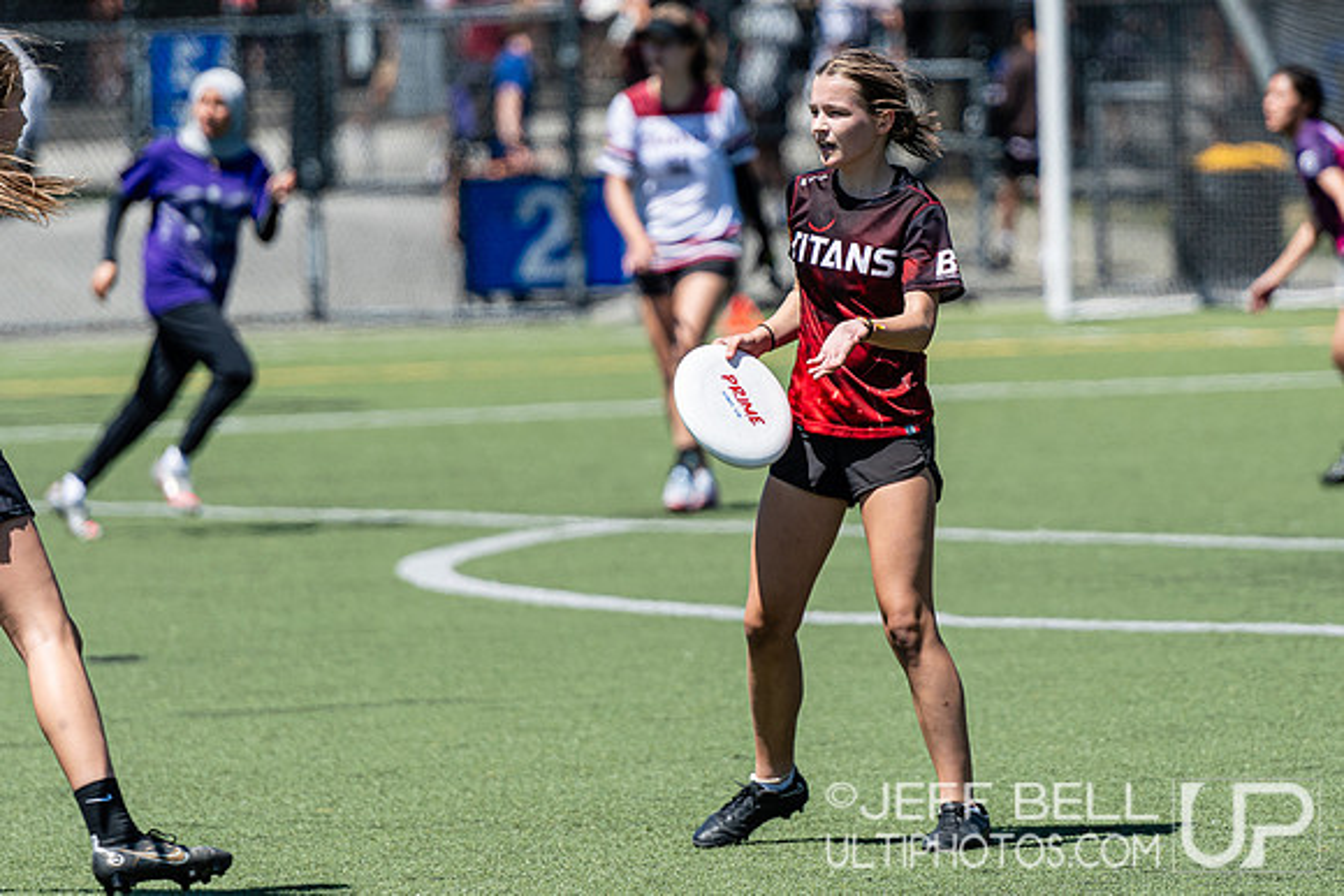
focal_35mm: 373
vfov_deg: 3.7
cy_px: 351
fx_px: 13941
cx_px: 836
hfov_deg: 5.5
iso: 100
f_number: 3.2
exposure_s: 1/1600
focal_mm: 200
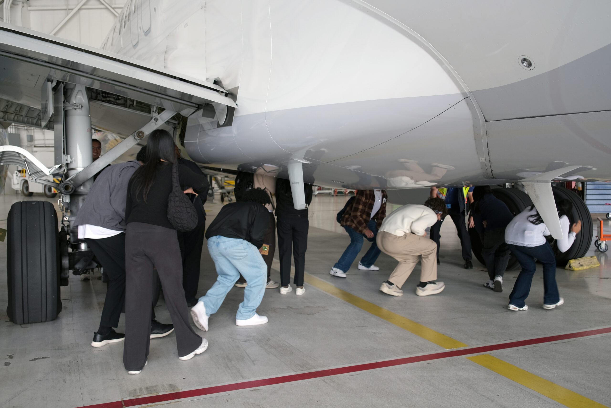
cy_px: 204
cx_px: 306
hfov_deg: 55.8
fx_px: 577
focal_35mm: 34
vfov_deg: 38.9
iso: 160
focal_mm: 22.4
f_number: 2.8
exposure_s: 1/125
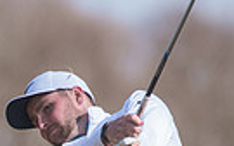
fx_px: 12535
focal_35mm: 1968
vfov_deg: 0.7
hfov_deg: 1.1
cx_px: -154
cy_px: 302
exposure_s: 1/3200
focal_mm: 300
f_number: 4
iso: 400
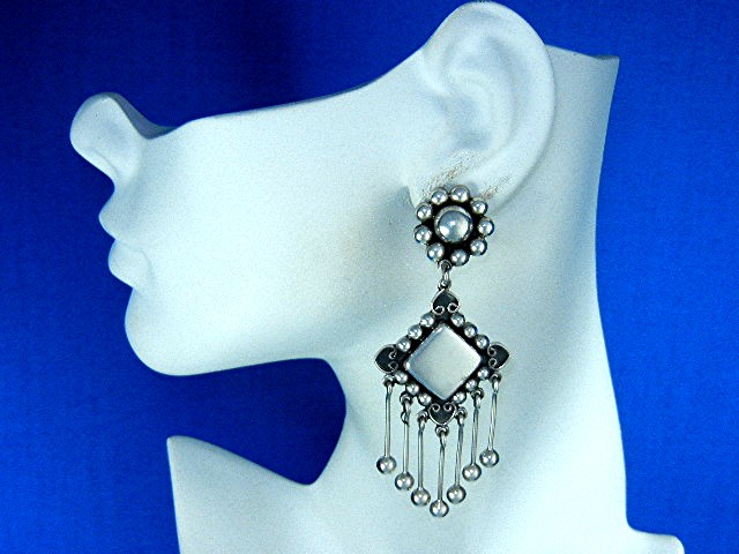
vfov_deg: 28.0
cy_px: 277
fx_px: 1110
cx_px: 370
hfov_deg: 36.8
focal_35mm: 52
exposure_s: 1/33.5
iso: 190
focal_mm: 9.3
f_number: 3.9
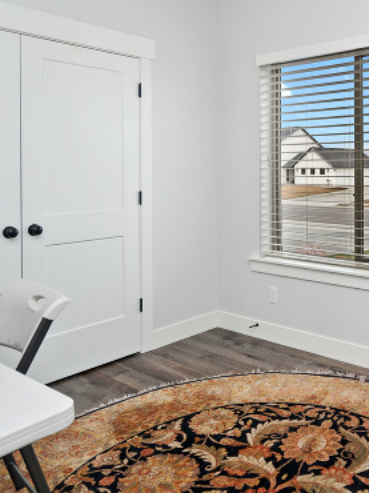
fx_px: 427
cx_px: 300
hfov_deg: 44.3
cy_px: 209
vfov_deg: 59.7
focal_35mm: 30
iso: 200
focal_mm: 12
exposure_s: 1/60
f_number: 5
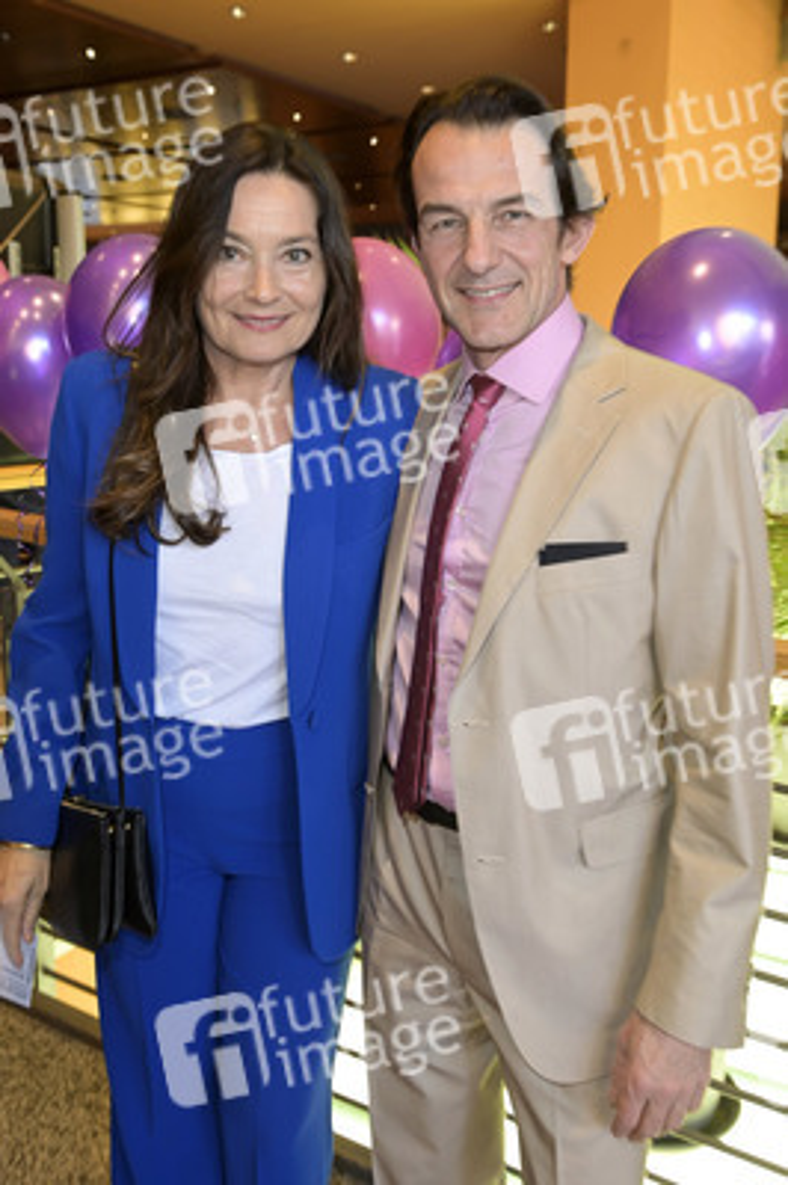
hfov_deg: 38.8
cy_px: 592
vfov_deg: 55.8
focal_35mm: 34
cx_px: 394
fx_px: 1118
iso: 1250
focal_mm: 34
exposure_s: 1/40
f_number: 5.6
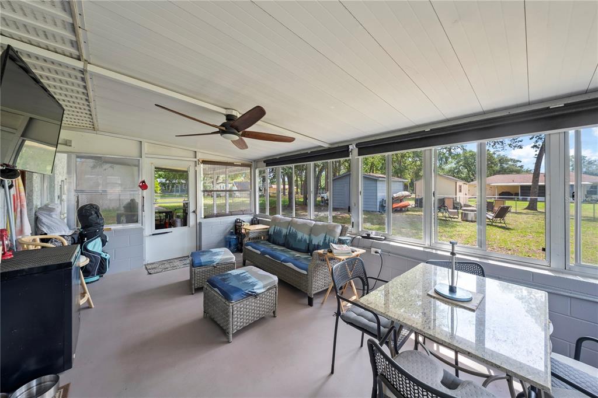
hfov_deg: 112.6
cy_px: 199
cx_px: 299
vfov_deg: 90.0
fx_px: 199
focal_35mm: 12
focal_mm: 12
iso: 100
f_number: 9
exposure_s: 1/1.67
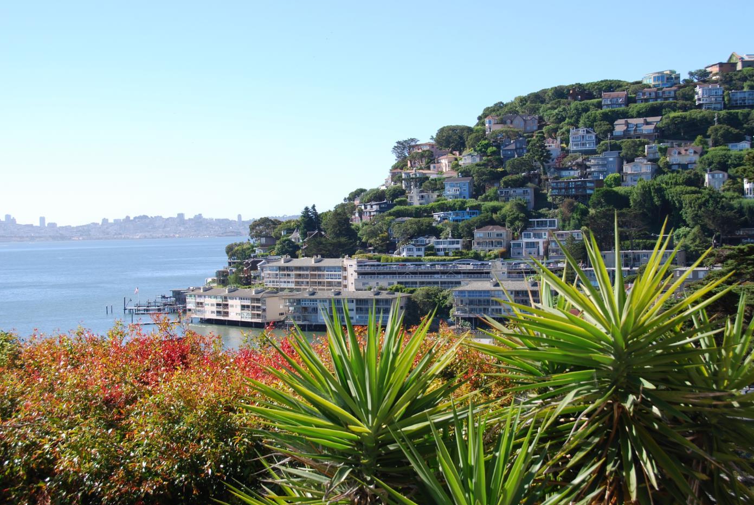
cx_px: 398
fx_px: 1153
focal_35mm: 55
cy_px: 246
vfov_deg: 24.7
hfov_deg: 36.2
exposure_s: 1/200
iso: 100
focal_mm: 34
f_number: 7.1
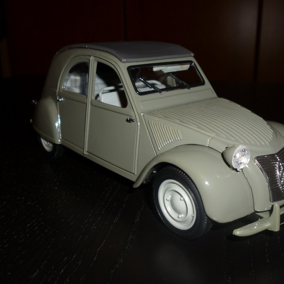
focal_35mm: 38
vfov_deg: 43.9
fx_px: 353
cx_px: 172
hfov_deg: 43.6
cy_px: 141
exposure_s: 1/60
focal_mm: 5.7
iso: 100
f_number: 3.3
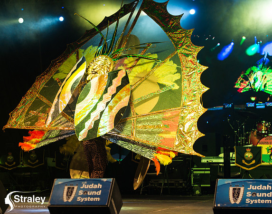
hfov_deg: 19.6
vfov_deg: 15.5
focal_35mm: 98
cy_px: 115
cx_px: 108
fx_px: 787
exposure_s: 1/320
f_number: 5.6
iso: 2000
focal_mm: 82
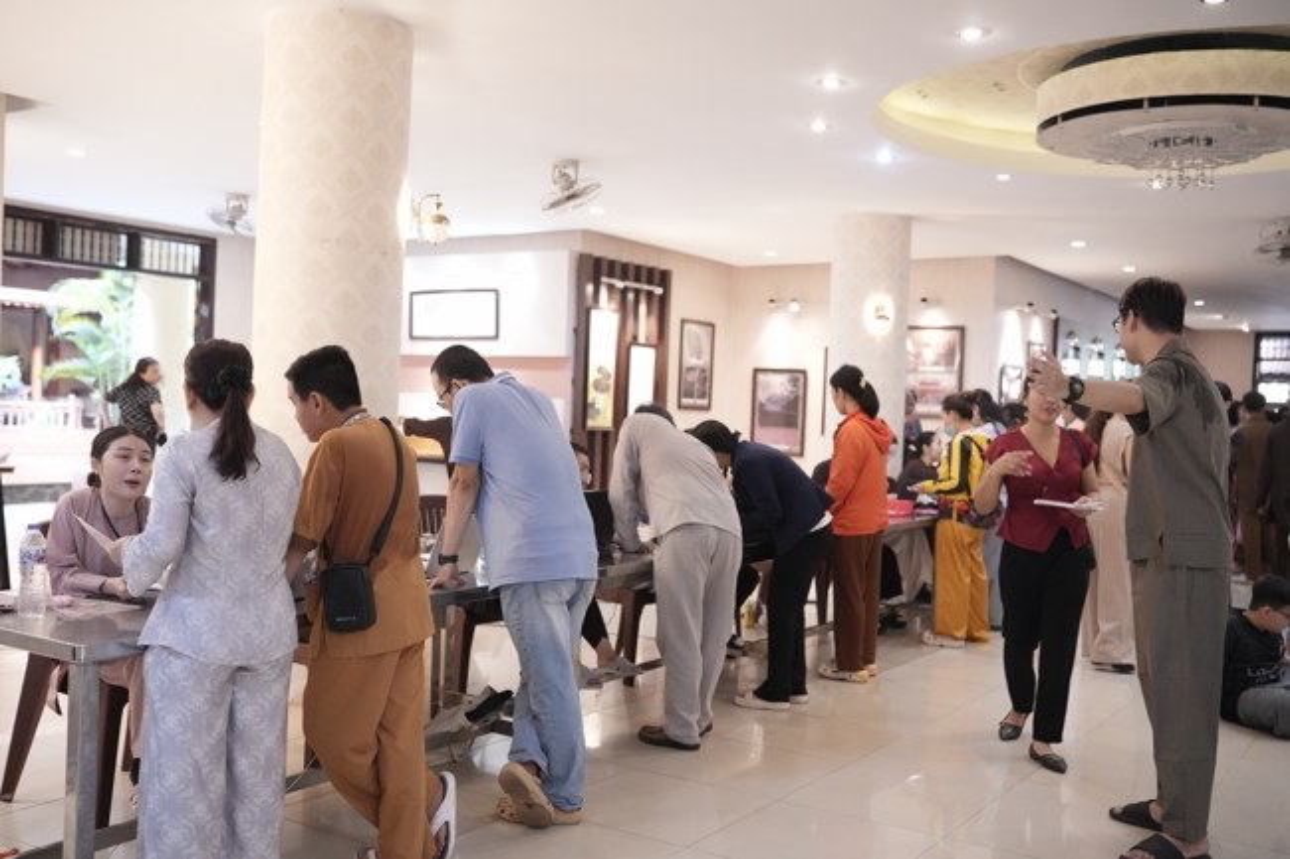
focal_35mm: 35
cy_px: 430
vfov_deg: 37.8
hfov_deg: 54.4
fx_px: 1254
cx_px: 645
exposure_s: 1/250
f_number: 2.8
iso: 6400
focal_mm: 35
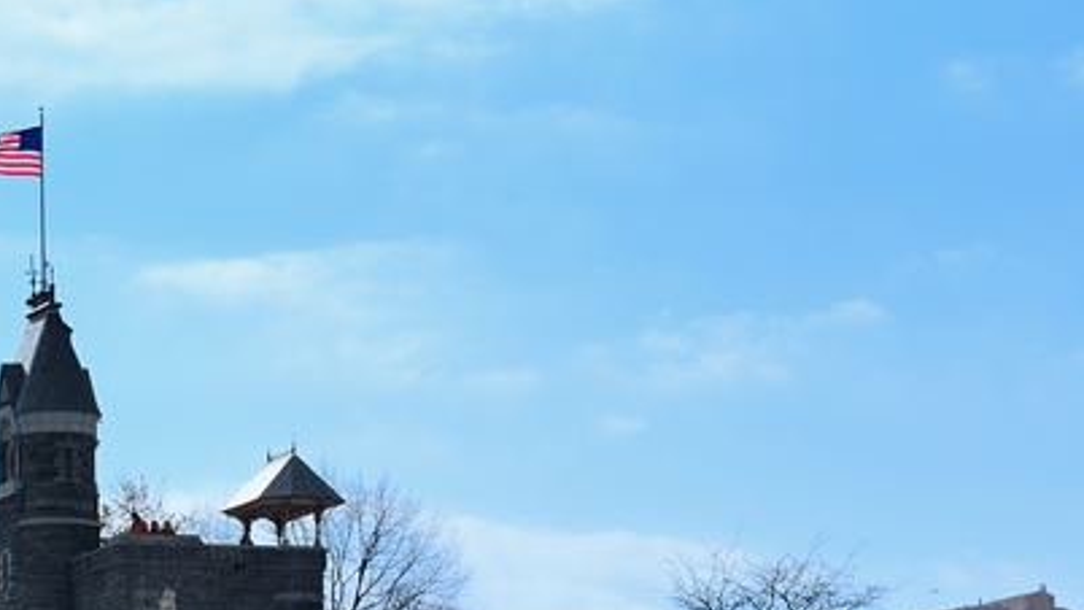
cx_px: 507
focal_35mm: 187
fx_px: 5374
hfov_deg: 11.5
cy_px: 741
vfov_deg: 6.4
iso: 200
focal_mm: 70
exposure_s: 1/500
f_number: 8
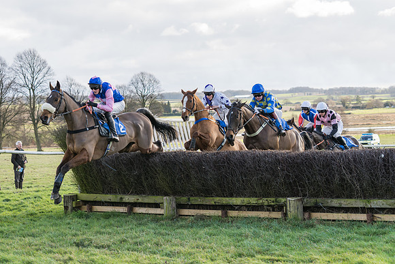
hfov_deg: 22.3
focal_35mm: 91
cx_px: 153
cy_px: 106
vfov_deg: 15.0
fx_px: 1002
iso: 400
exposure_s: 1/1000
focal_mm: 70
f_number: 4
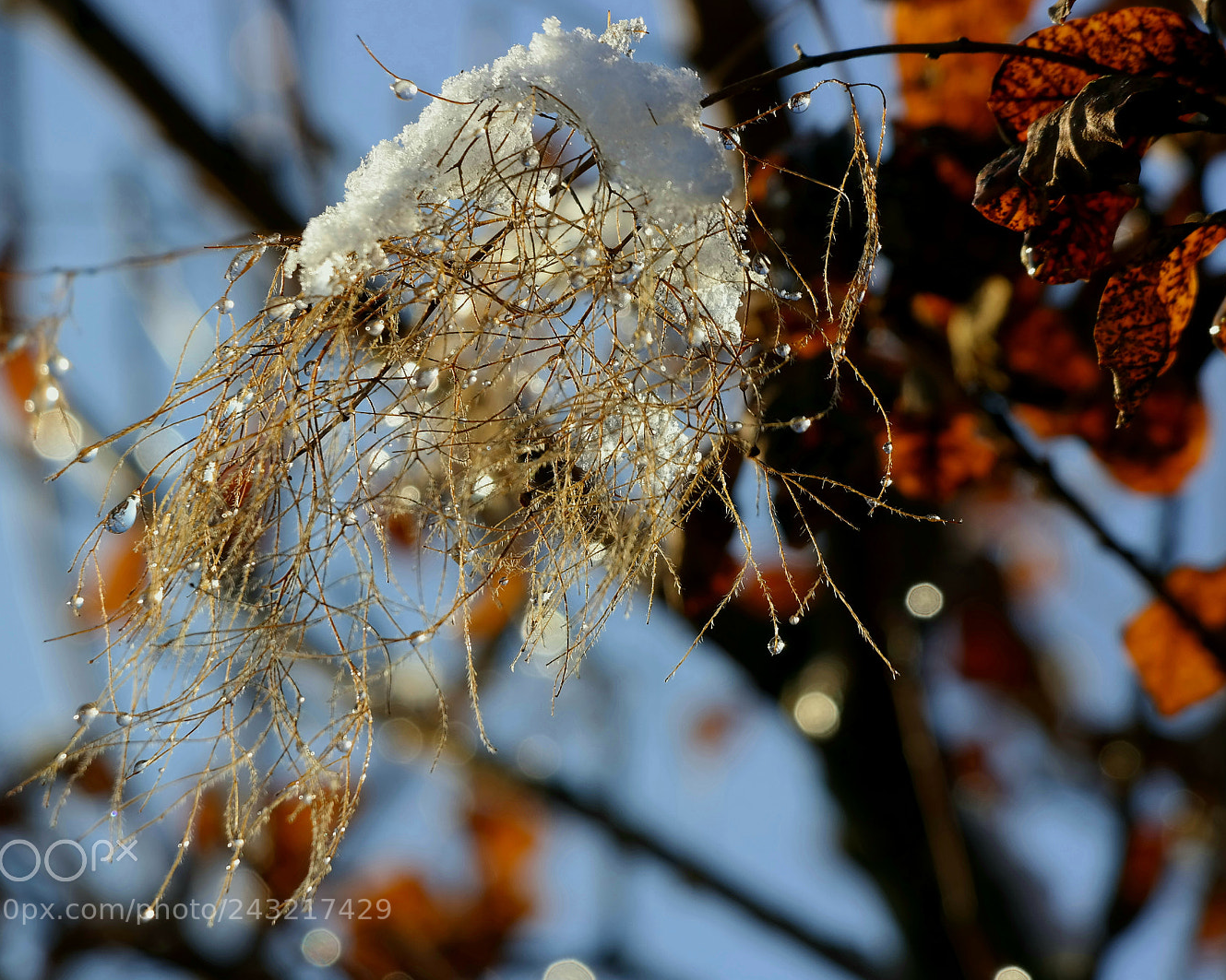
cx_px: 647
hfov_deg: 5.6
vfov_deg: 4.4
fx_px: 12626
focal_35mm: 348
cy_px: 490
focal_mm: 200
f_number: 8
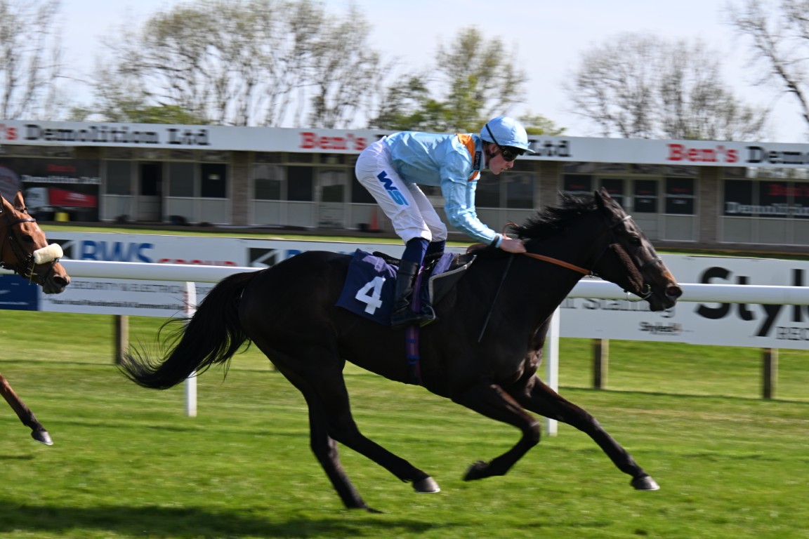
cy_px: 270
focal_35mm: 105
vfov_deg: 13.0
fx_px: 2359
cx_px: 404
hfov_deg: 19.5
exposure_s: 1/320
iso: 100
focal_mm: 70
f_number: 6
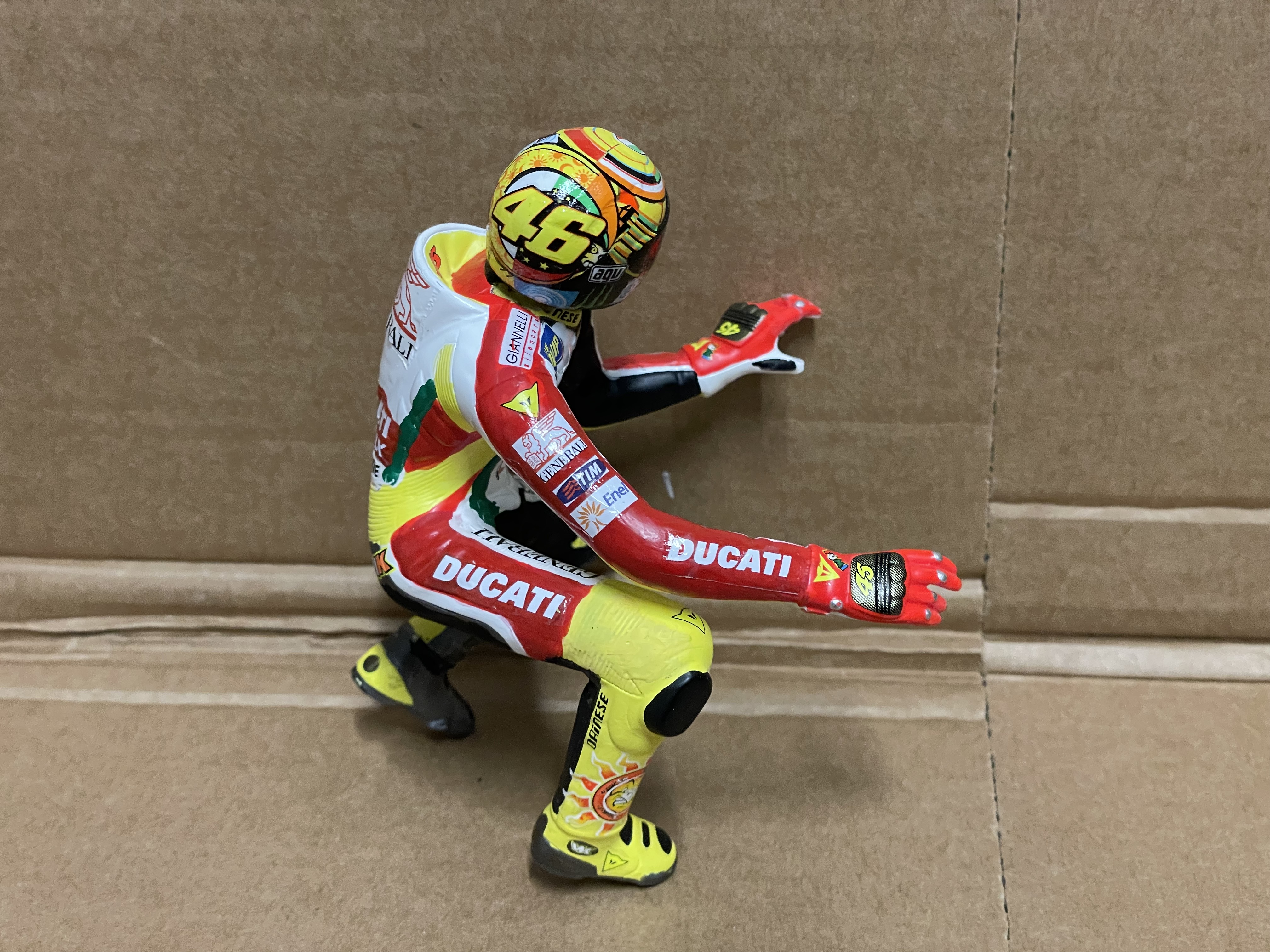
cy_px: 476
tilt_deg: -32.6
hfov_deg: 36.8
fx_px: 1908
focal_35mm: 52
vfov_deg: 28.0
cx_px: 635
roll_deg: +3.4
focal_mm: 6
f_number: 2
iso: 400
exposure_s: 1/50
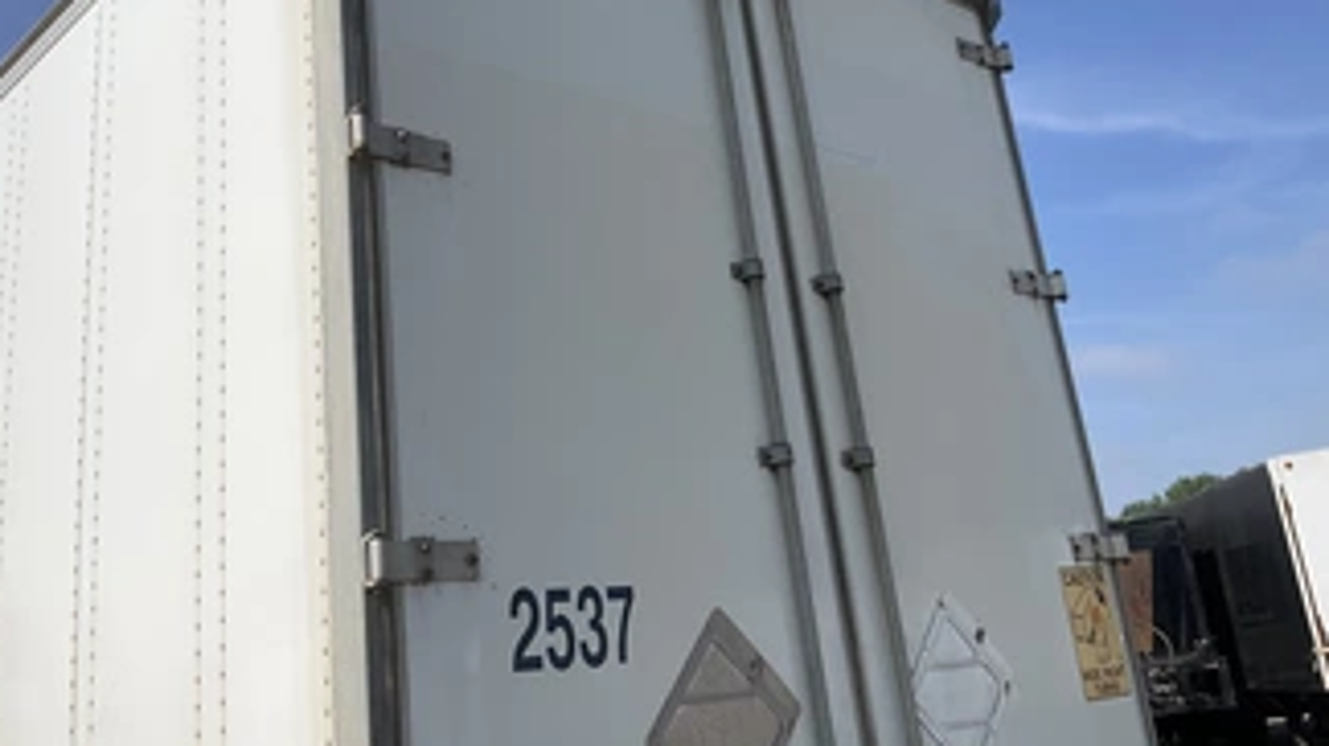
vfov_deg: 30.0
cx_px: 660
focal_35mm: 39
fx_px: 1374
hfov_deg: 51.6
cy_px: 205
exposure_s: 1/3534
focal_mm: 3
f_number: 1.8
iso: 25
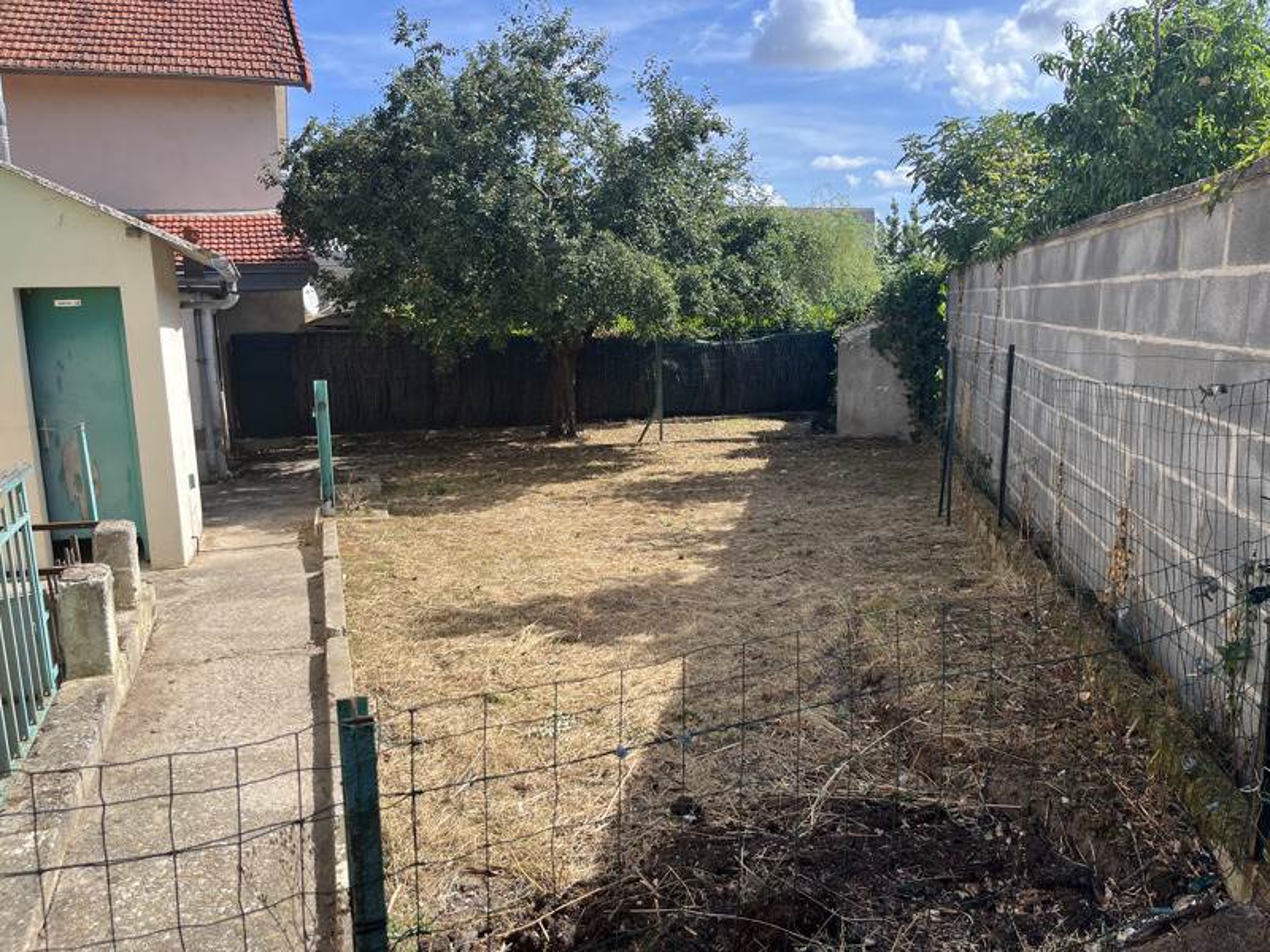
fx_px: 954
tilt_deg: -10.5
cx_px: 635
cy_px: 476
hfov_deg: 67.3
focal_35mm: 26
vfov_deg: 53.1
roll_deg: +0.6
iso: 50
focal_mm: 5.1
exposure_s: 1/1536
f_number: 1.6
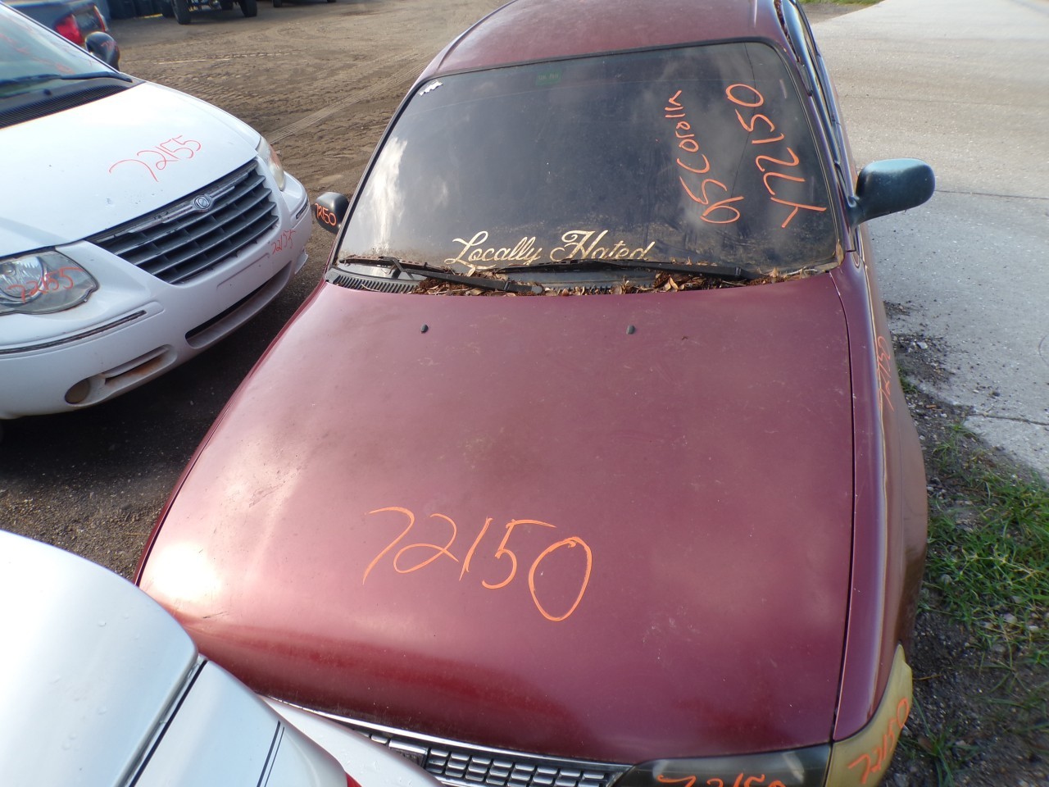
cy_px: 394
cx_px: 524
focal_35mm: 24
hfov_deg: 71.6
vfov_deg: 56.8
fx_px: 727
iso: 100
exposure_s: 1/150
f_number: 4.4
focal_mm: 4.3
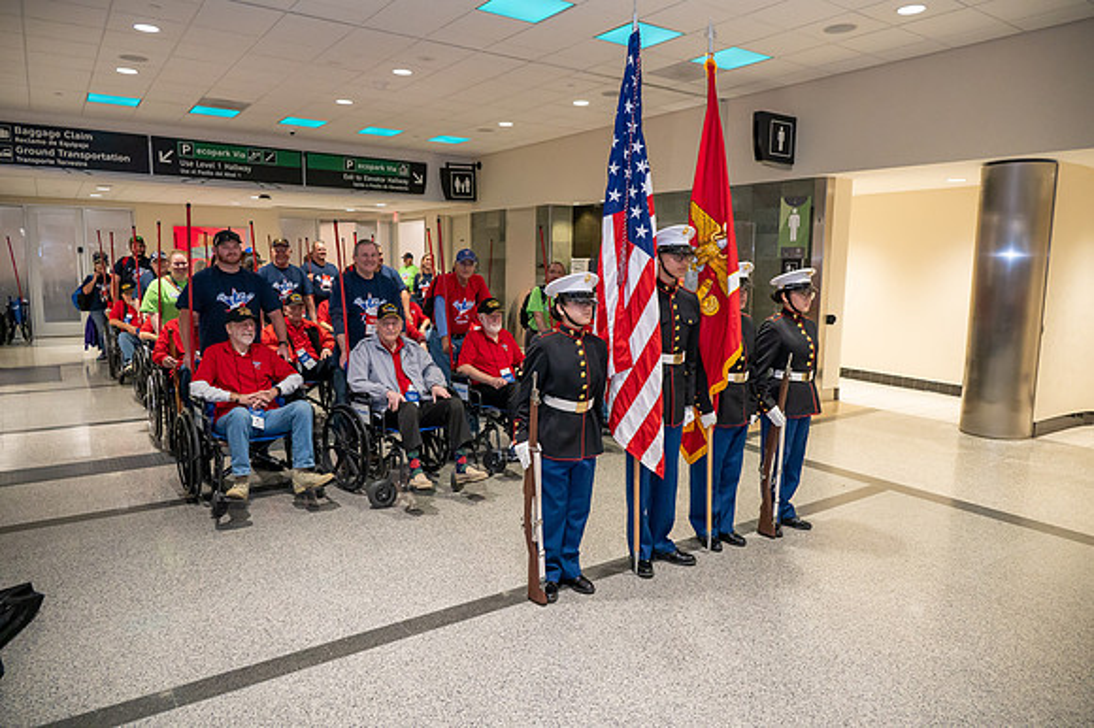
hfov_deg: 73.8
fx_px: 729
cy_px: 364
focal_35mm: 24
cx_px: 547
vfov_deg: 53.1
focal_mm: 24
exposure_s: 1/160
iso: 5000
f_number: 5
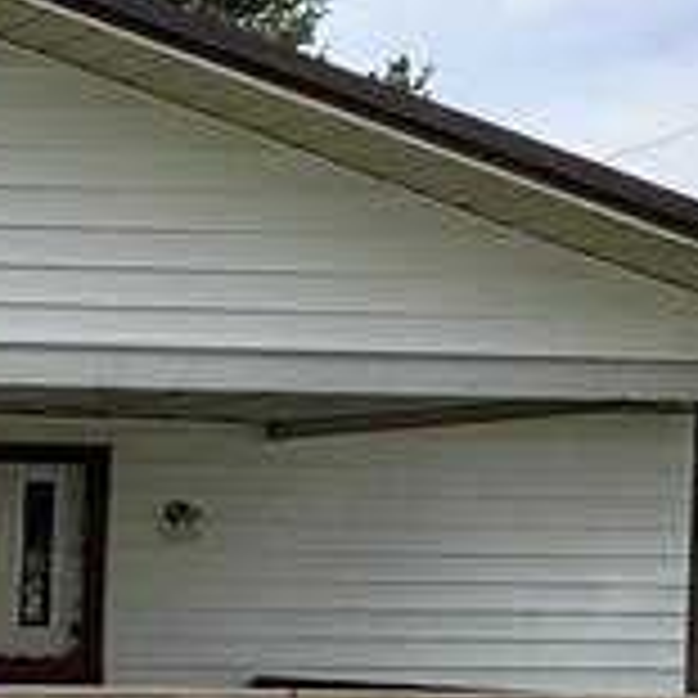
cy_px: 680
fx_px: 2327
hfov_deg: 12.9
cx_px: -1000
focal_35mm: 102
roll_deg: -1.4
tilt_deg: -0.8
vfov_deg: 16.7
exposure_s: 1/1001
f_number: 2.2
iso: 50
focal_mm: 2.22
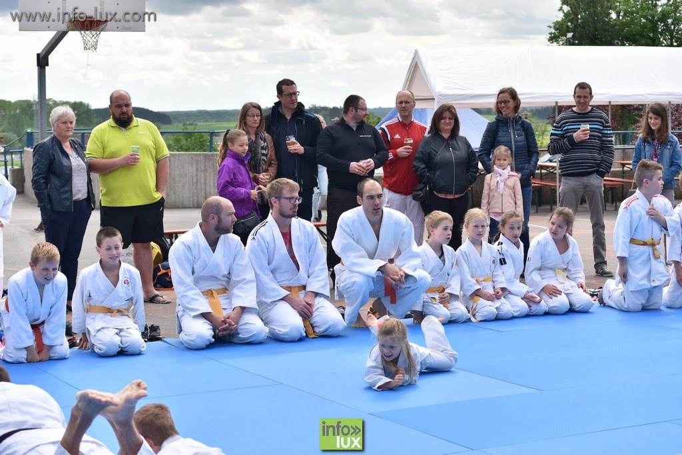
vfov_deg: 18.2
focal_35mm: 75
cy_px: 228
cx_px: 341
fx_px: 1421
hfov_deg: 27.0
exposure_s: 1/500
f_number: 4
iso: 100
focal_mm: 50
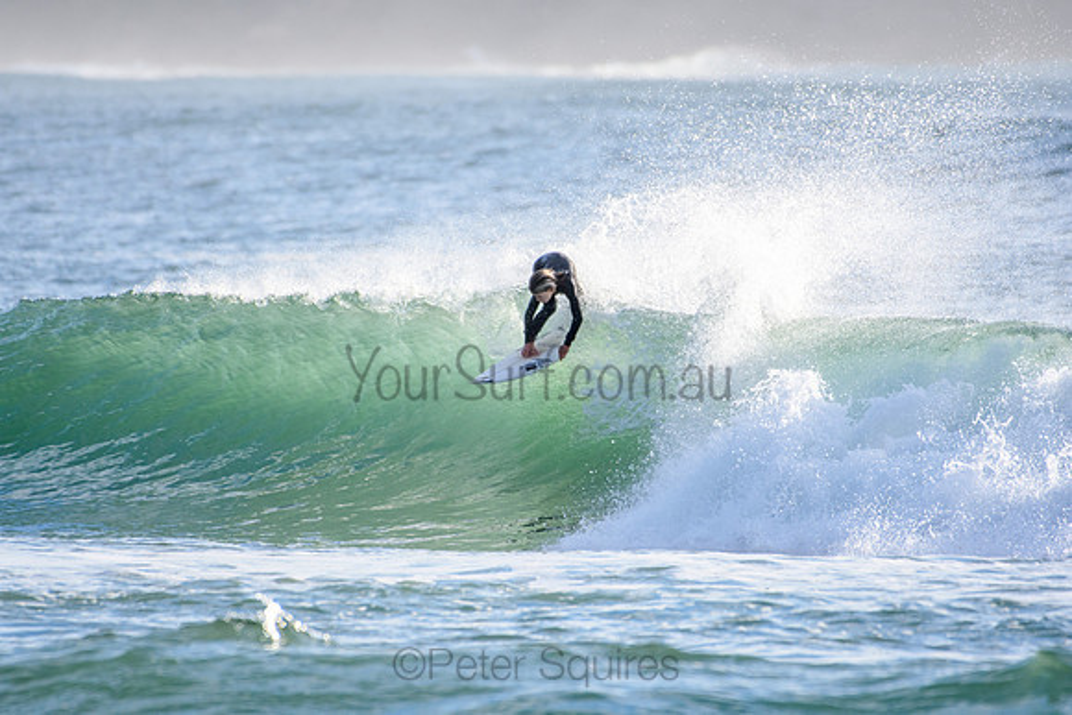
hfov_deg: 2.7
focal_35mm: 750
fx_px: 22338
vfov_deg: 1.8
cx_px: 536
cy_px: 358
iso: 400
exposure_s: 1/2000
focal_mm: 500
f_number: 5.6
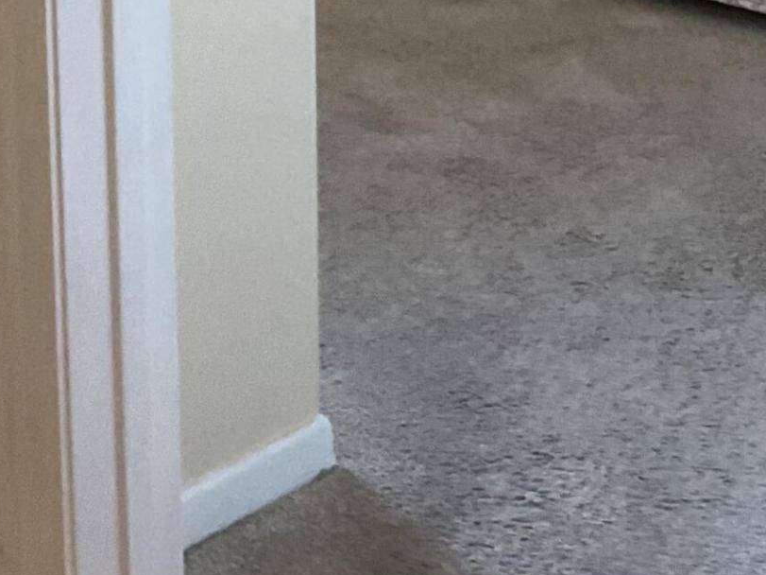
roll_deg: -1.1
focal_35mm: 103
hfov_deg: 18.4
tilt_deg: -9.1
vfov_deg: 13.2
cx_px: 834
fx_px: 2279
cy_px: -388
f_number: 1.8
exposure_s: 1/60
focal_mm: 3
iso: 160
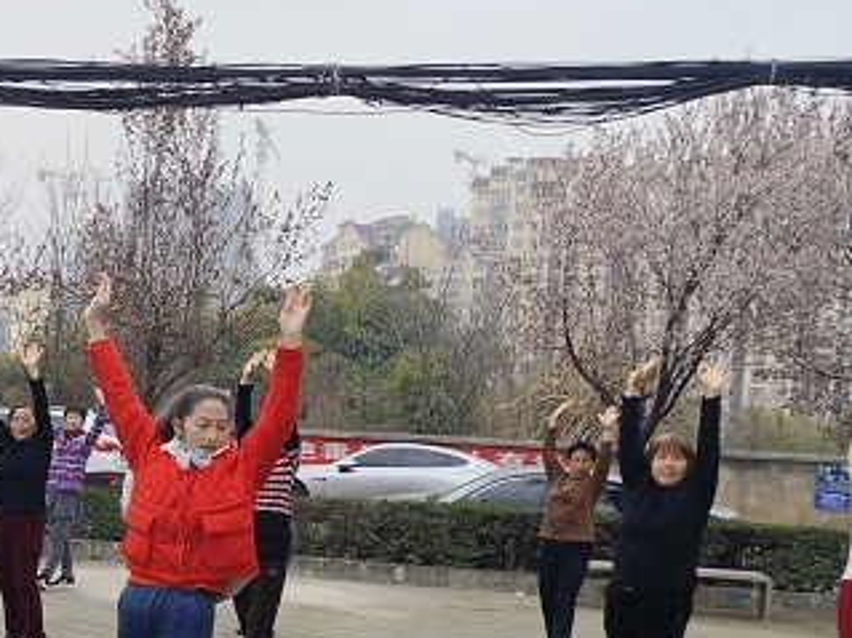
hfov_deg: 35.5
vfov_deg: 26.6
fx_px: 1304
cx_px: 236
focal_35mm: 53
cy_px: 575
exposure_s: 1/753
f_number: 1.65
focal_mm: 6.14
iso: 50
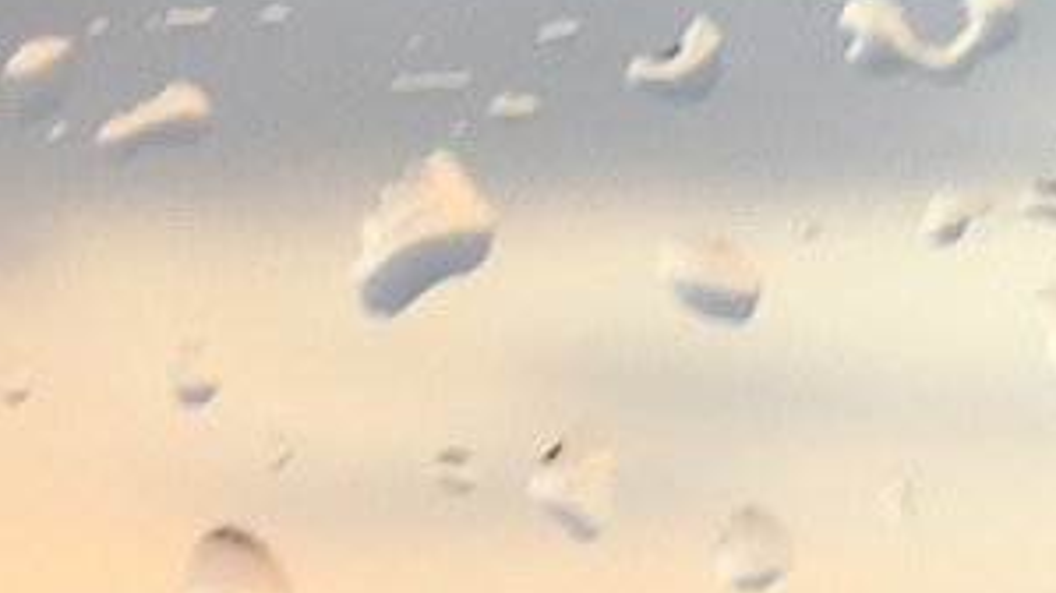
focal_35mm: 169
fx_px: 4731
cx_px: -1021
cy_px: -191
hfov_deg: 11.5
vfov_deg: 7.1
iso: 32
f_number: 2.2
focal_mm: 4.15
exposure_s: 1/100
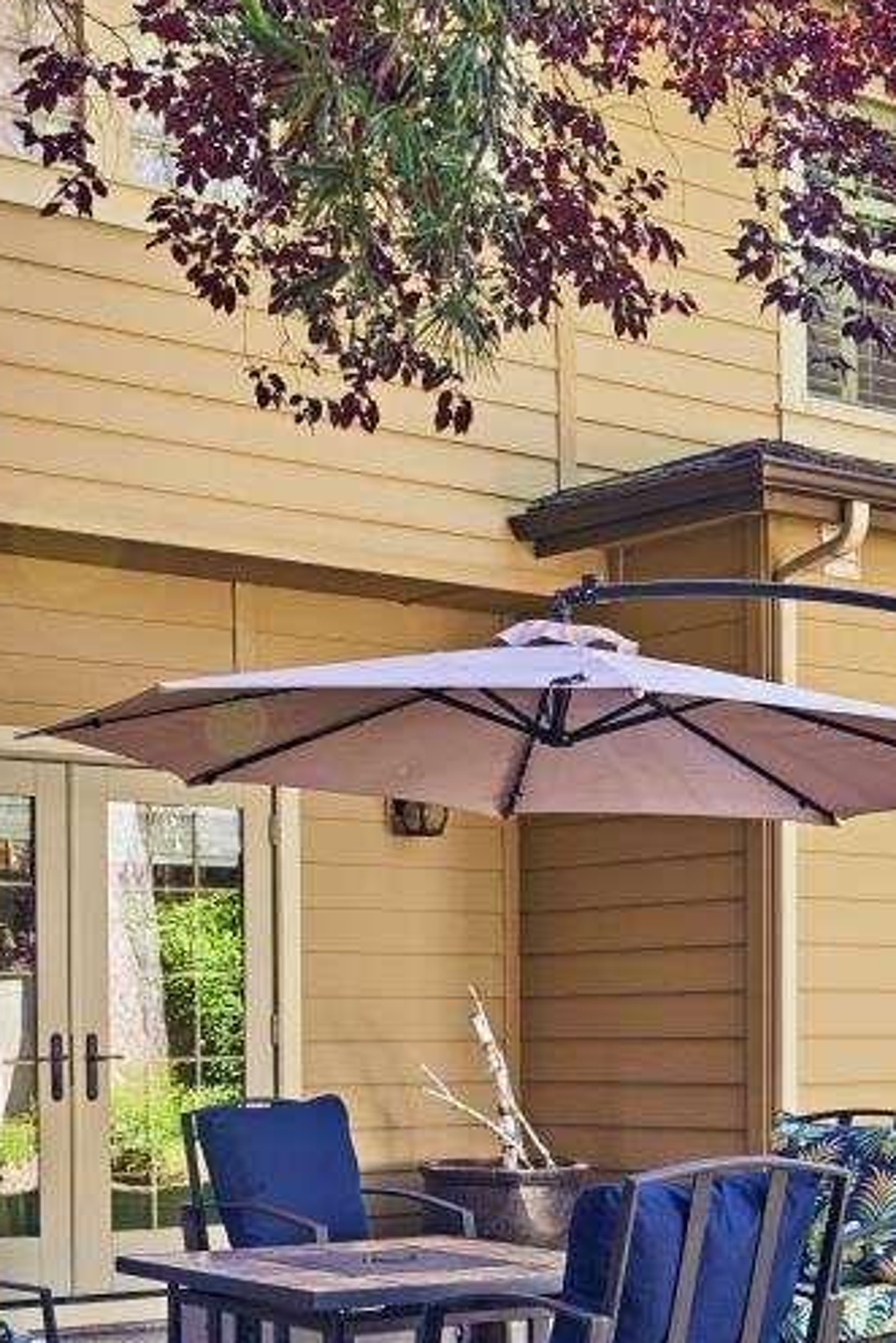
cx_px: 577
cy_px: 1071
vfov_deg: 29.8
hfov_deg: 20.6
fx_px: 2462
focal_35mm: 66
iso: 160
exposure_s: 1/60
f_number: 8
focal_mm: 16
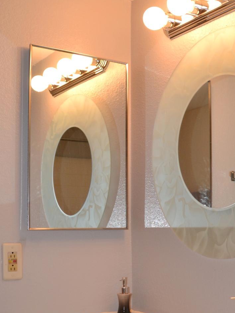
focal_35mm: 55
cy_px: 212
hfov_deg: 26.1
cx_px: 184
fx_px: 498
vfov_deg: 34.6
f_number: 4
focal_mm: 18
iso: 360
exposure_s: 1/125
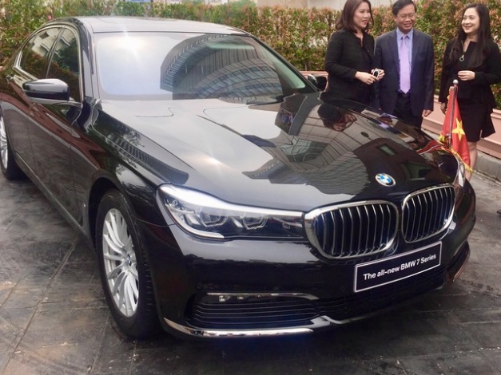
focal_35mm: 37
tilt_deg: -10.5
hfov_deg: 49.9
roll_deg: -1.9
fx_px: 535
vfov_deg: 38.5
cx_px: 294
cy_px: 151
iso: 32
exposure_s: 1/898
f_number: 2.2
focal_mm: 4.15
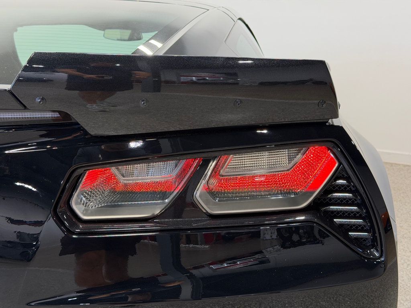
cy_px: 154
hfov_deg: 39.7
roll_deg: -1.0
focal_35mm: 48
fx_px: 570
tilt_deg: -13.5
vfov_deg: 30.3
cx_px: 206
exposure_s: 1/120
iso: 100
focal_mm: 6.76
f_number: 1.78
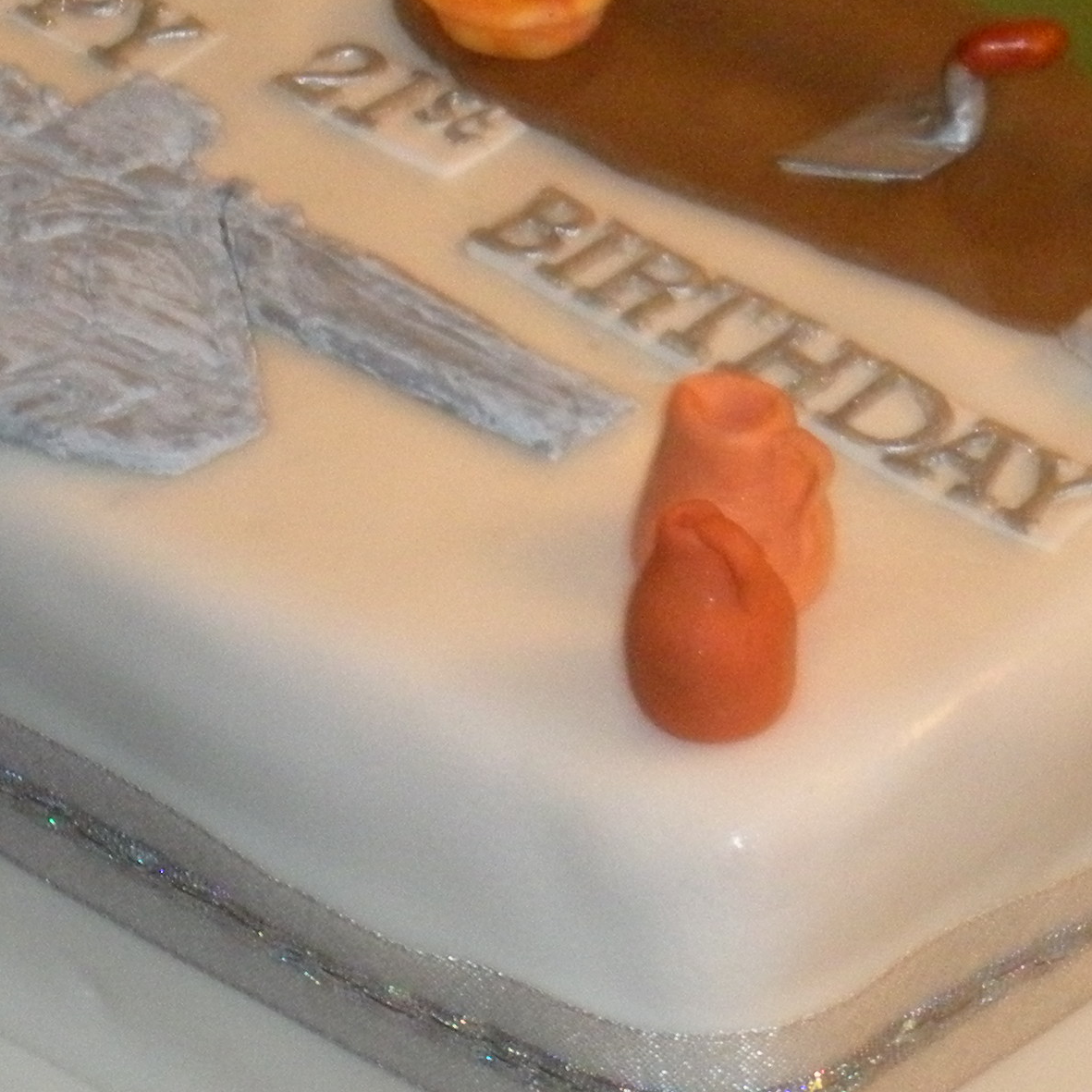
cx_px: 590
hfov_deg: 6.4
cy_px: 256
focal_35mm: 273
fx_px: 9743
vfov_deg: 6.4
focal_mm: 17.4
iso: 400
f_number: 5
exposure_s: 1/8
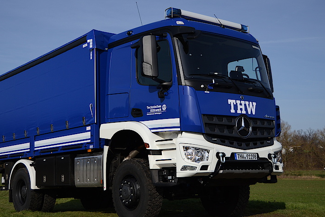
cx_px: 143
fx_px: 487
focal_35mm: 54
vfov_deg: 25.1
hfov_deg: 36.8
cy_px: 103
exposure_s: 1/3200
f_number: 4.5
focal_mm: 32
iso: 200
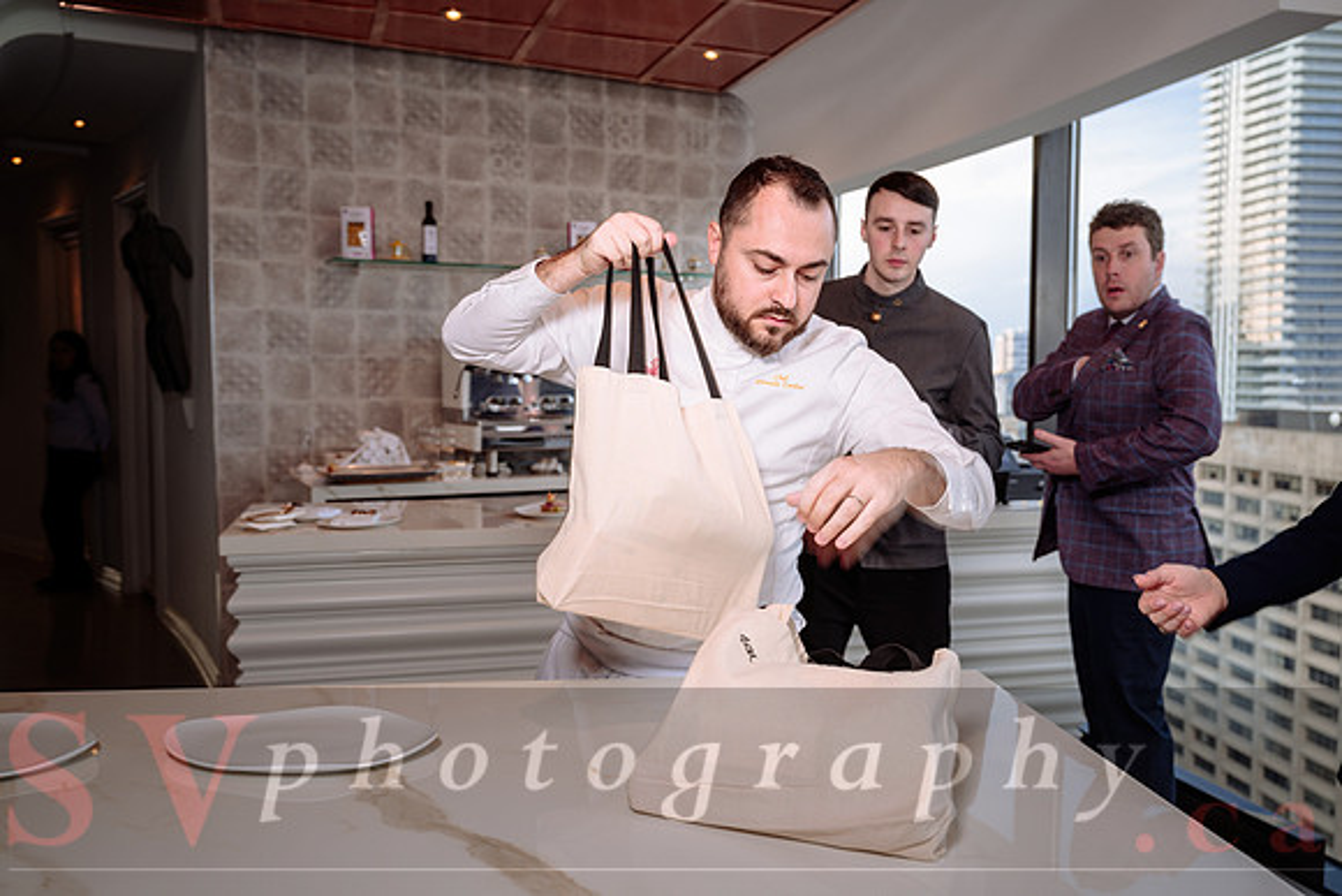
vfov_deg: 42.3
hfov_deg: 60.3
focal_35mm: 31
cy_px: 448
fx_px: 1156
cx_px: 671
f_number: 4
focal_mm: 31
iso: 100
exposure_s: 1/80
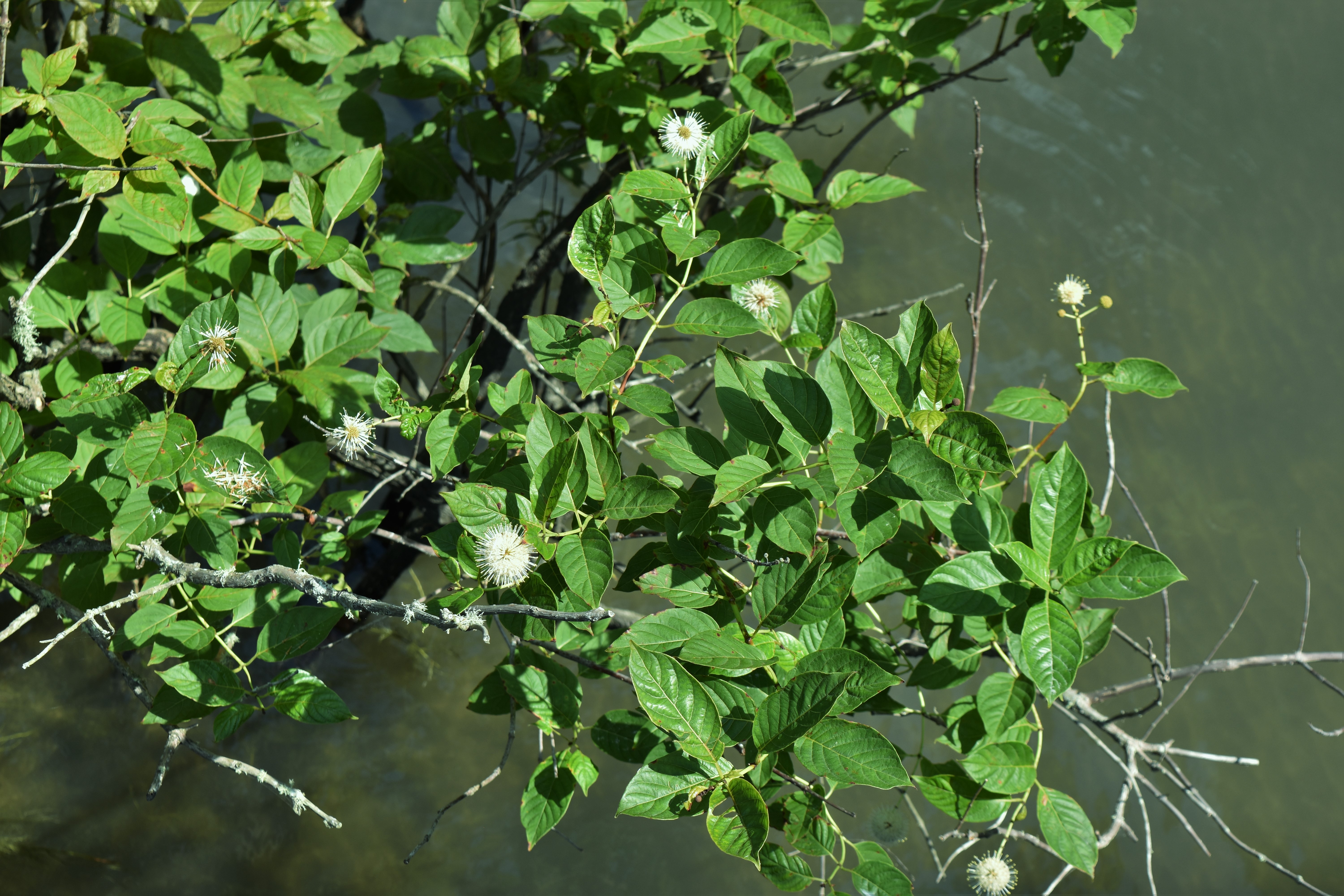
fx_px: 2800
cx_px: 672
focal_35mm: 75
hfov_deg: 27.0
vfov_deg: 18.2
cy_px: 448
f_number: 8
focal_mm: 50
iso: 200
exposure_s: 1/250
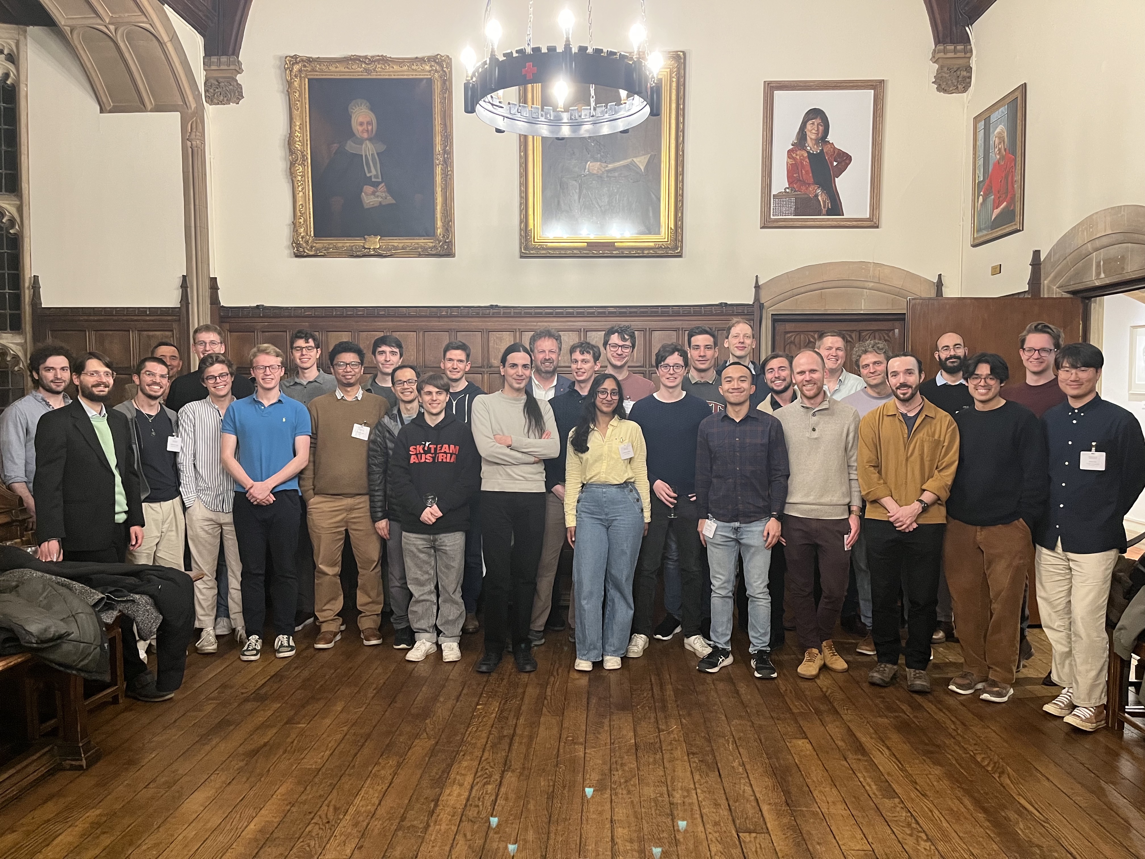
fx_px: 860
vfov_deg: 53.1
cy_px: 430
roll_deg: +0.5
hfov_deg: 67.3
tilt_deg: -4.2
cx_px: 572
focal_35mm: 26
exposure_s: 1/33
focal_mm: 5.1
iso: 400
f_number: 1.6
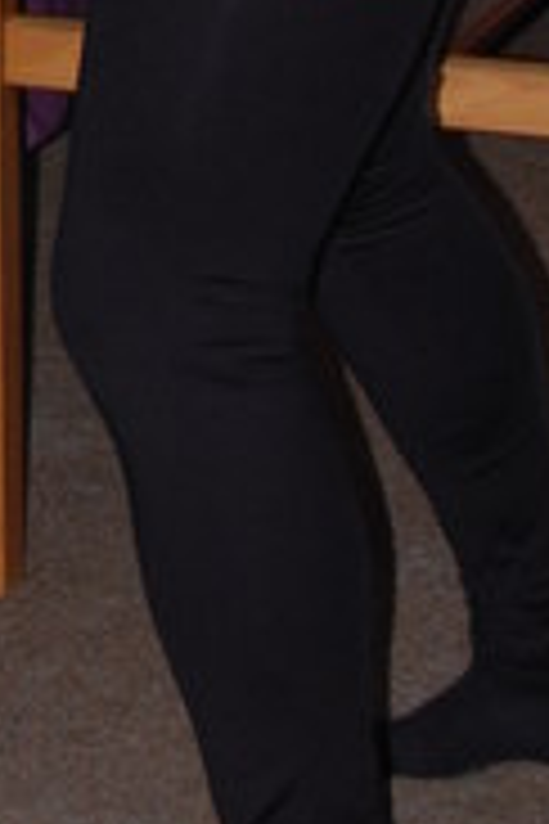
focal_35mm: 295
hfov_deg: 4.6
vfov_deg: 6.9
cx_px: -536
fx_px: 6752
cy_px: -410
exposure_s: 1/60
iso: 400
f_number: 5.3
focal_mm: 45
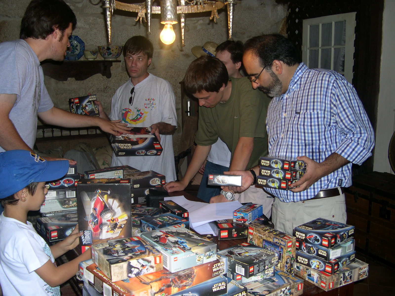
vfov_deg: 37.7
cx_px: 198
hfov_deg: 49.0
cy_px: 148
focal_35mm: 38
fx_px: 434
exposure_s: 1/60
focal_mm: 8
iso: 100
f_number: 2.8
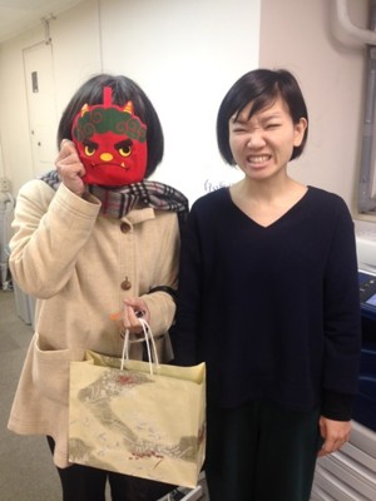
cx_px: 188
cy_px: 250
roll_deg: -0.4
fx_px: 478
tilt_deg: -11.7
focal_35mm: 33
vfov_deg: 55.4
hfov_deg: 42.9
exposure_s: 1/20
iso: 50
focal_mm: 4.12
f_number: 2.4
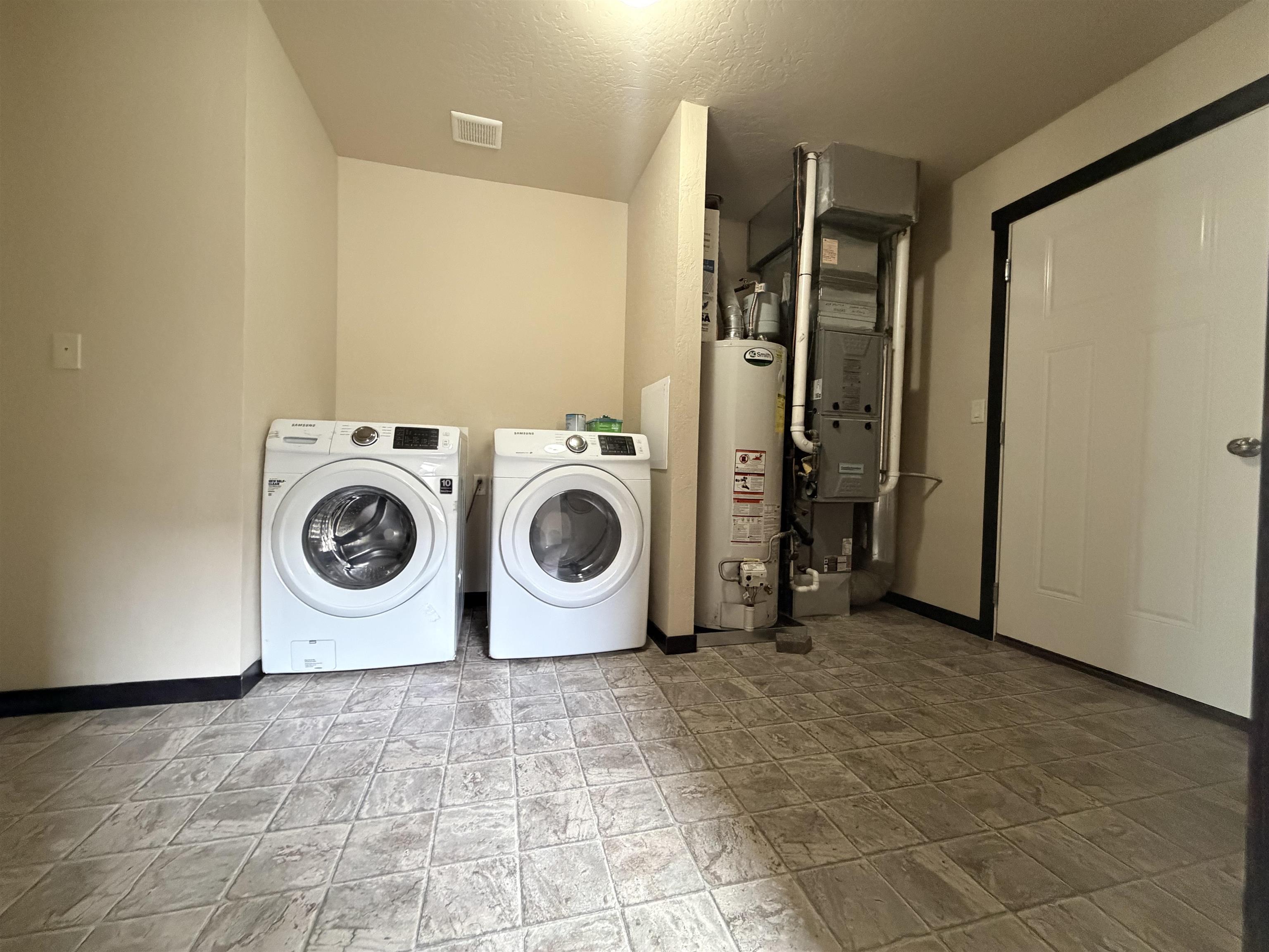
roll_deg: -2.1
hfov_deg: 102.1
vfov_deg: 85.7
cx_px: 634
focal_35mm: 14
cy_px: 476
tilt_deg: -1.3
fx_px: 513
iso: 800
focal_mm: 2.22
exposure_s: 1/60
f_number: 2.2
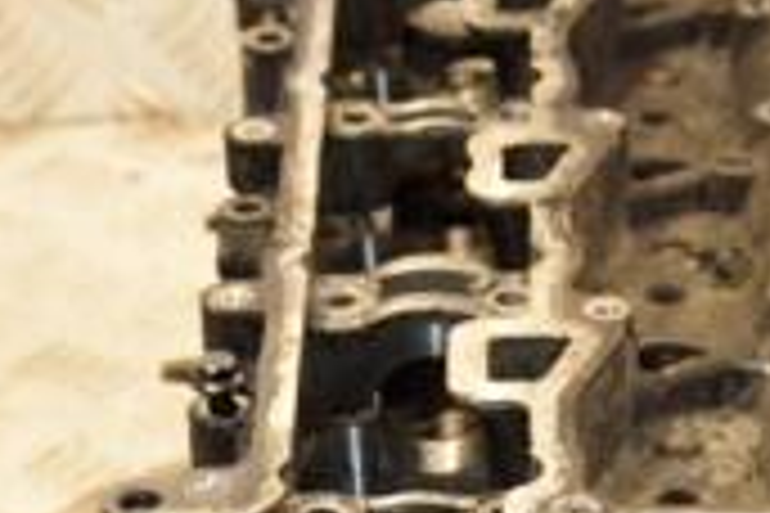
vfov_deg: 6.5
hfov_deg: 9.7
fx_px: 4513
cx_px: 518
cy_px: 608
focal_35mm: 211
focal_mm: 40
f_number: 4.8
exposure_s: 1/160
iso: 800
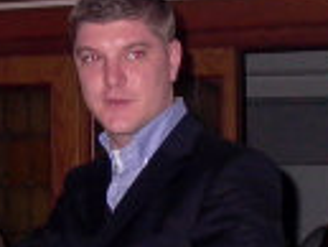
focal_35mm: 188
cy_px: 5
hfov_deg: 10.5
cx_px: 102
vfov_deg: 7.9
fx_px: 1783
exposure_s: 1/64.2
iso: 100
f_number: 2.13
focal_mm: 8.19
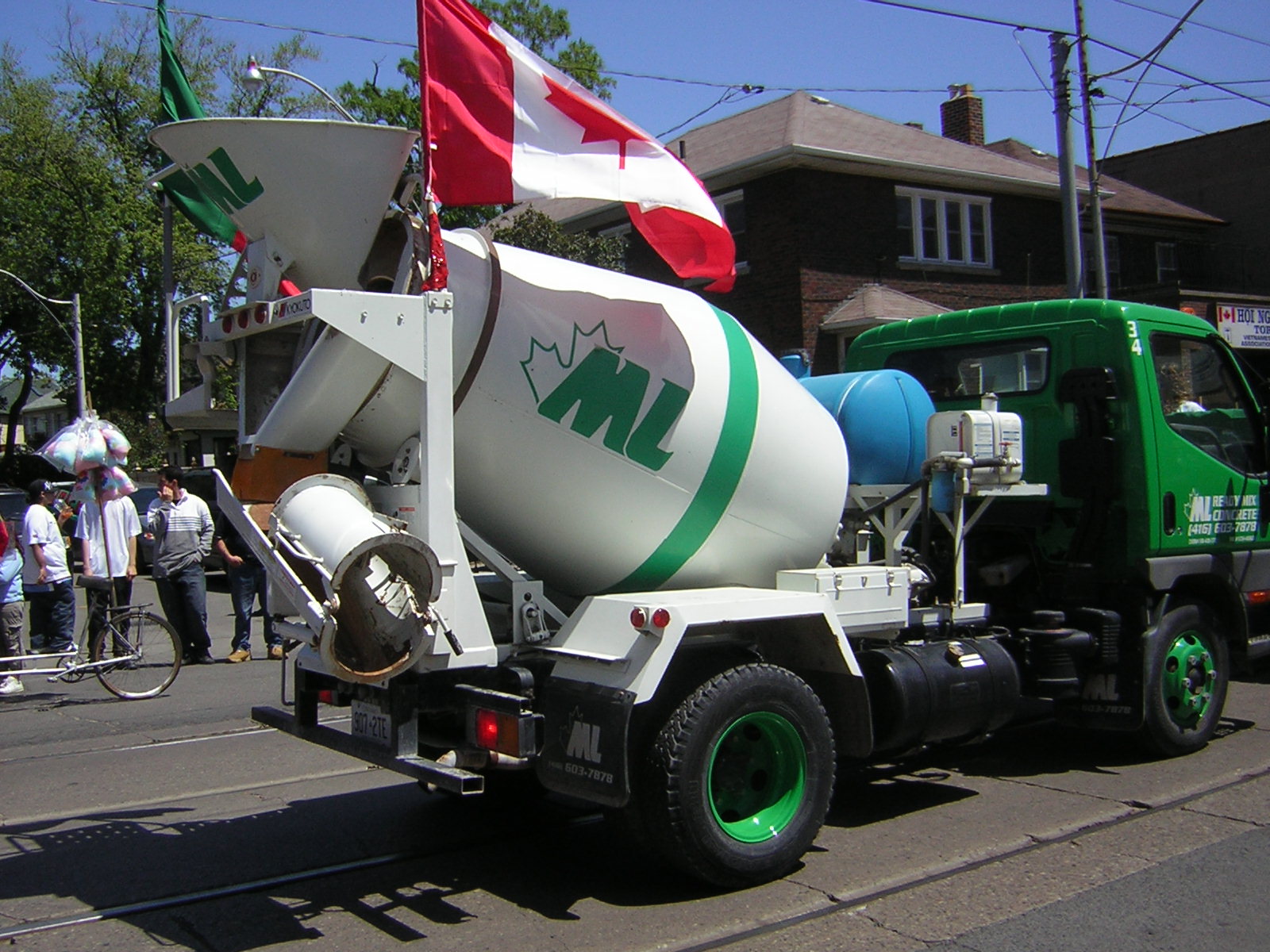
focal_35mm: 36
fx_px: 1321
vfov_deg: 39.7
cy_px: 476
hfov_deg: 51.4
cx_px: 635
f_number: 5.2
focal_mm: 4.7
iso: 50
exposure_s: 1/450
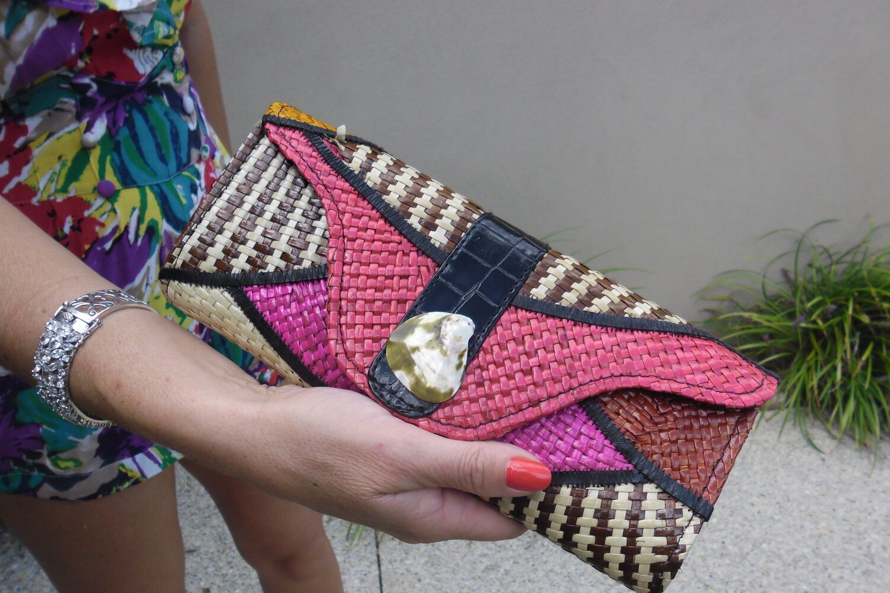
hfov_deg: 61.9
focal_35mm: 30
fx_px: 741
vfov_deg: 43.5
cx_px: 451
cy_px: 343
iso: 80
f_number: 3.5
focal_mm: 4.9
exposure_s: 1/317
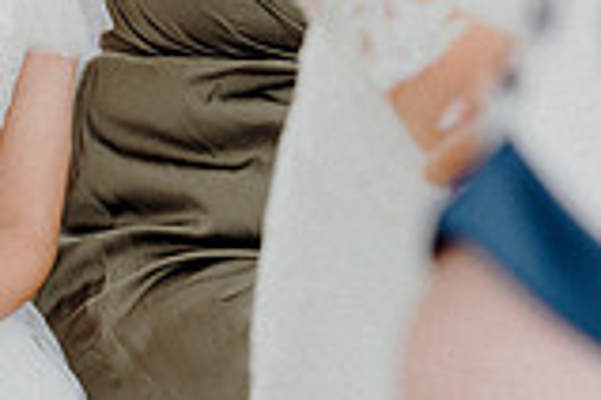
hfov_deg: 5.5
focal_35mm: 375
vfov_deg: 3.7
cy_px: 81
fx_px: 6260
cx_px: -144
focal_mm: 69
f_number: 3.5
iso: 125
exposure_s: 1/200
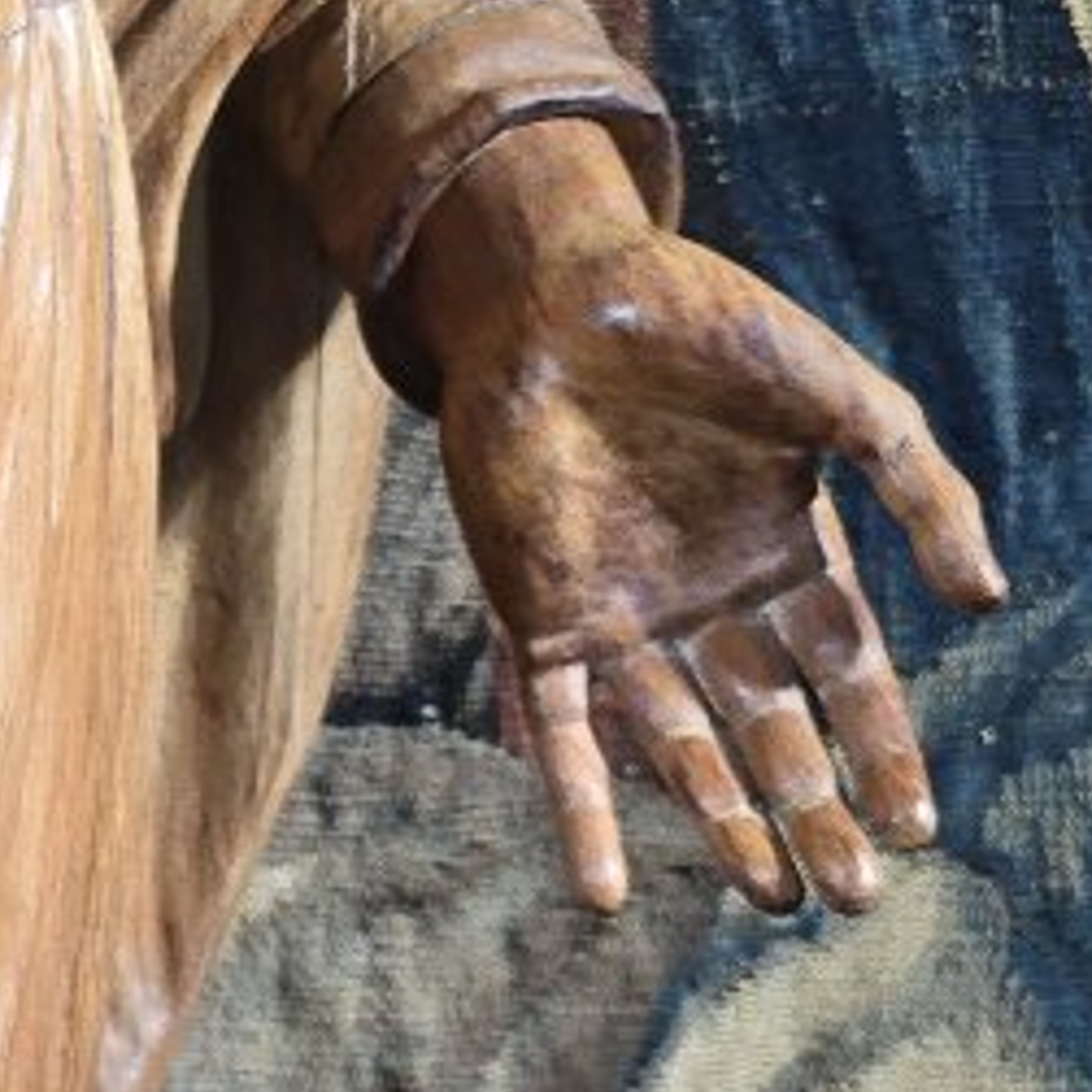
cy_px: 605
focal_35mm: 97
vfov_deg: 17.9
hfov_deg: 16.1
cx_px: -626
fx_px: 3462
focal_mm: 6.3
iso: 250
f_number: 1.7
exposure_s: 1/57.5
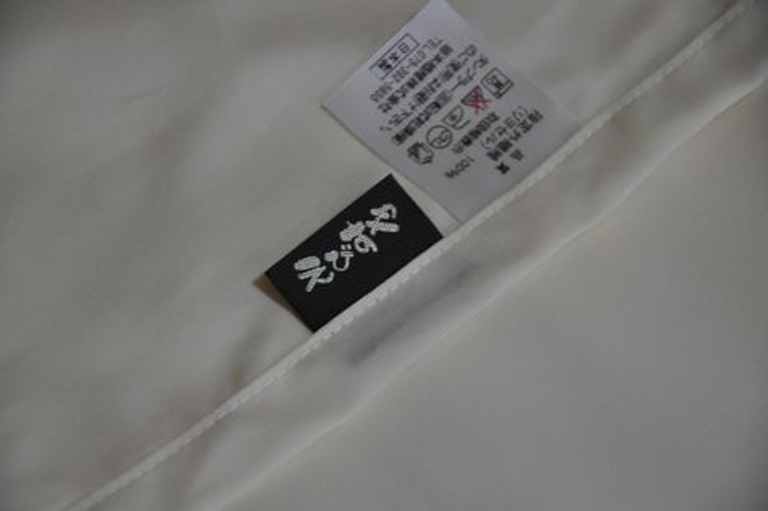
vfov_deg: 8.6
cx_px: 381
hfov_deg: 12.9
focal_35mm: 160
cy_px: 256
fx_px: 3399
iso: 800
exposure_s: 1/40
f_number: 5.6
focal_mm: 105
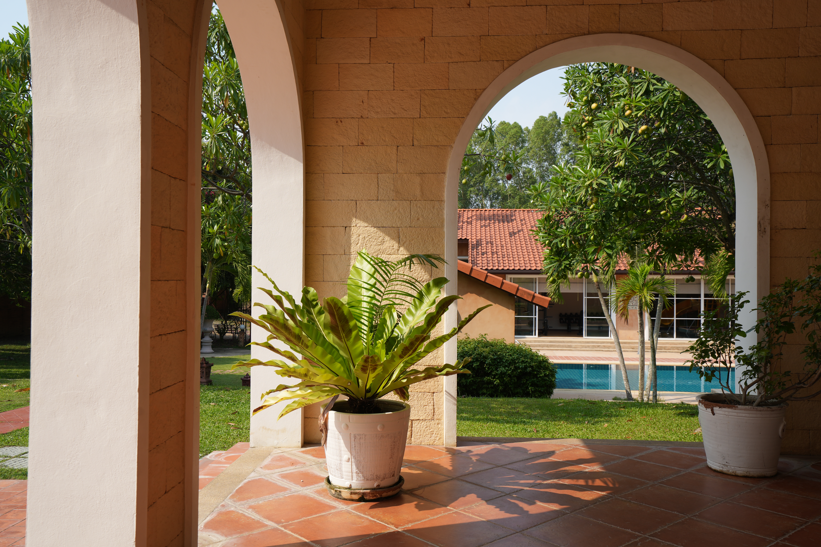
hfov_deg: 58.7
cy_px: 274
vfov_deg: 41.1
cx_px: 410
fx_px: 730
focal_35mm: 32
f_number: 8
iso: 100
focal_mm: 32
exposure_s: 1/200
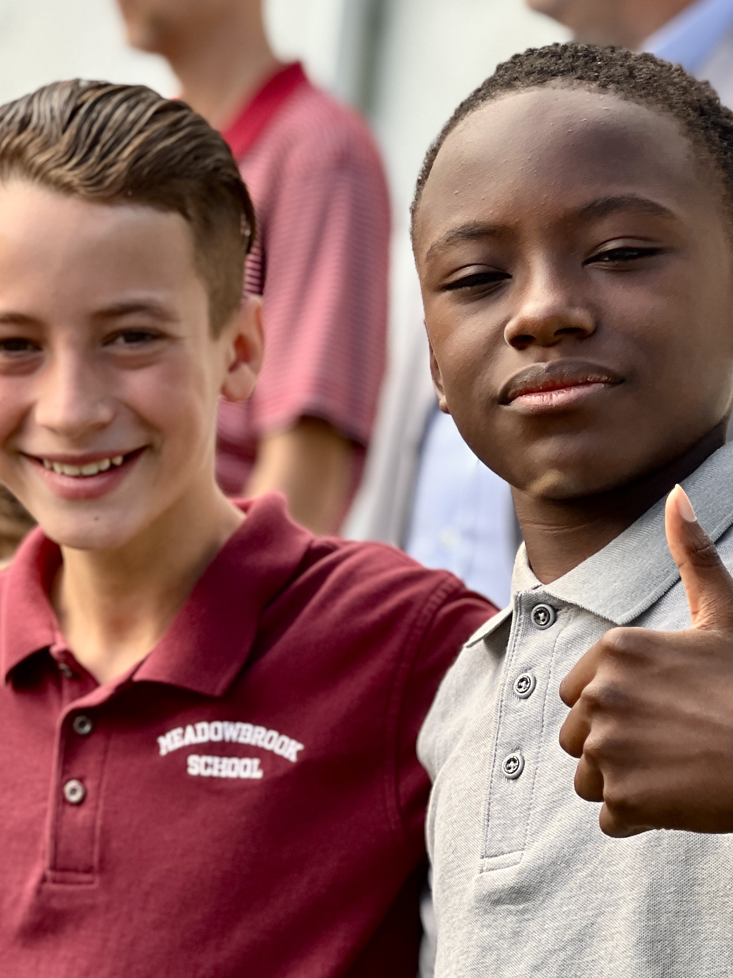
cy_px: 470
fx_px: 3529
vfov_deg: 15.8
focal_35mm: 125
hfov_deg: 11.9
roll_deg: -4.5
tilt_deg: +3.9
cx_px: 286
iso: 50
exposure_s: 1/121
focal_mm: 9
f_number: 2.8
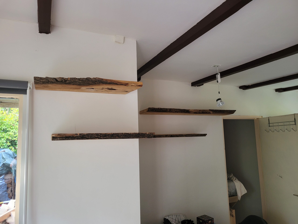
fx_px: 224
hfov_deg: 67.3
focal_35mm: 26
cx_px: 149
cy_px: 112
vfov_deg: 53.1
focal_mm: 5.4
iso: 160
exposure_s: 1/50
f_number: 1.8
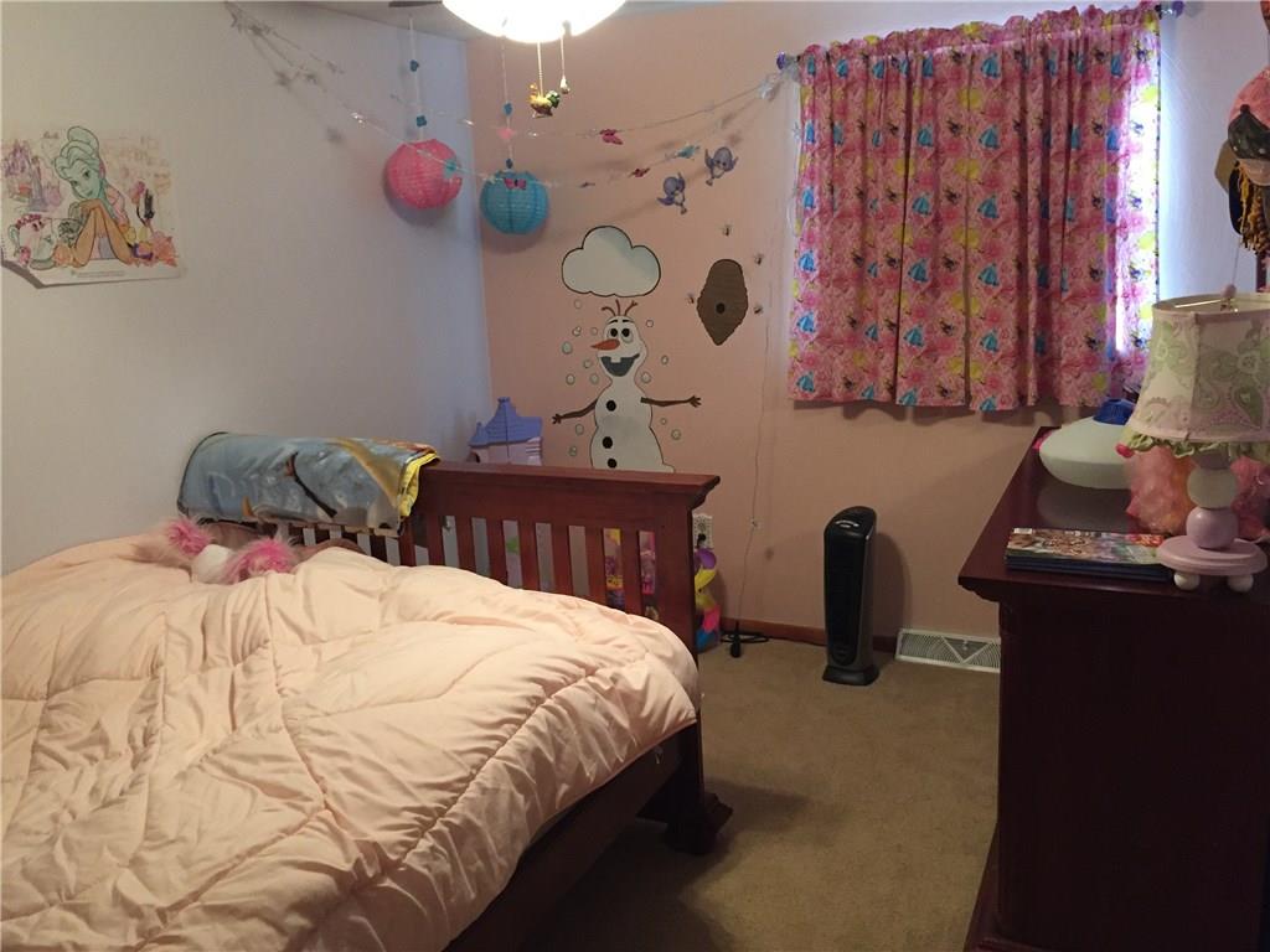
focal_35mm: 29
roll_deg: +3.4
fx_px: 1064
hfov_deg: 61.7
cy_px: 476
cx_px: 635
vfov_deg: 48.2
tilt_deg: -12.4
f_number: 2.2
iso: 250
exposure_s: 1/30
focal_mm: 4.15
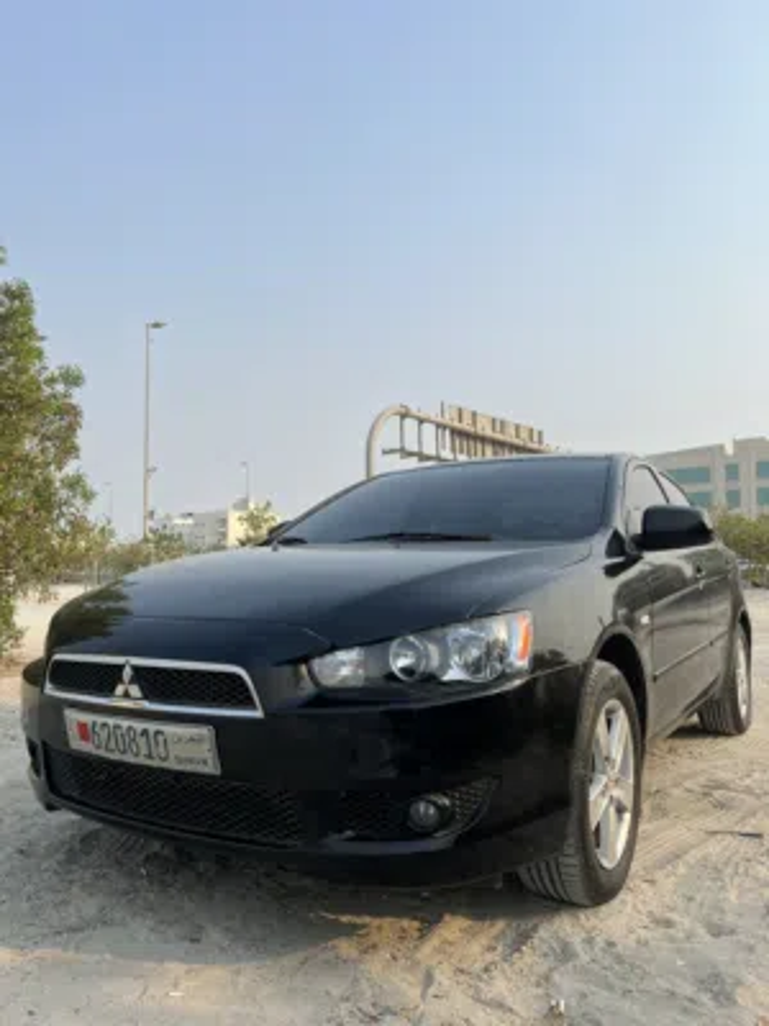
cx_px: 384
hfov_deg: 53.1
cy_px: 513
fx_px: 770
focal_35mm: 26
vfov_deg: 67.3
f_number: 1.5
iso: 50
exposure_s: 1/3257
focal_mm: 5.7
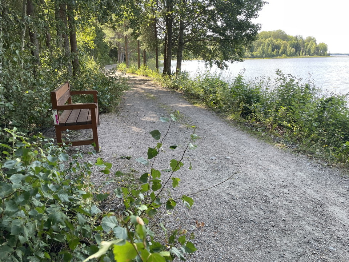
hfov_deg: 67.3
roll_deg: +0.0
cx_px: 174
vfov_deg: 53.1
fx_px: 262
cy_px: 131
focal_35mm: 26
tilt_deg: -18.1
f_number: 1.6
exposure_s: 1/242
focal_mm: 4.2
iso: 32
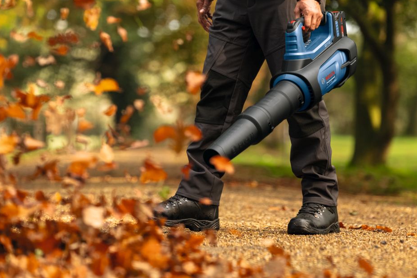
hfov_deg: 11.4
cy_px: 130
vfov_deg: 7.6
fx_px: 2097
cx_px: 214
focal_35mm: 181
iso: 1600
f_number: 4
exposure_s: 1/500
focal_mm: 168
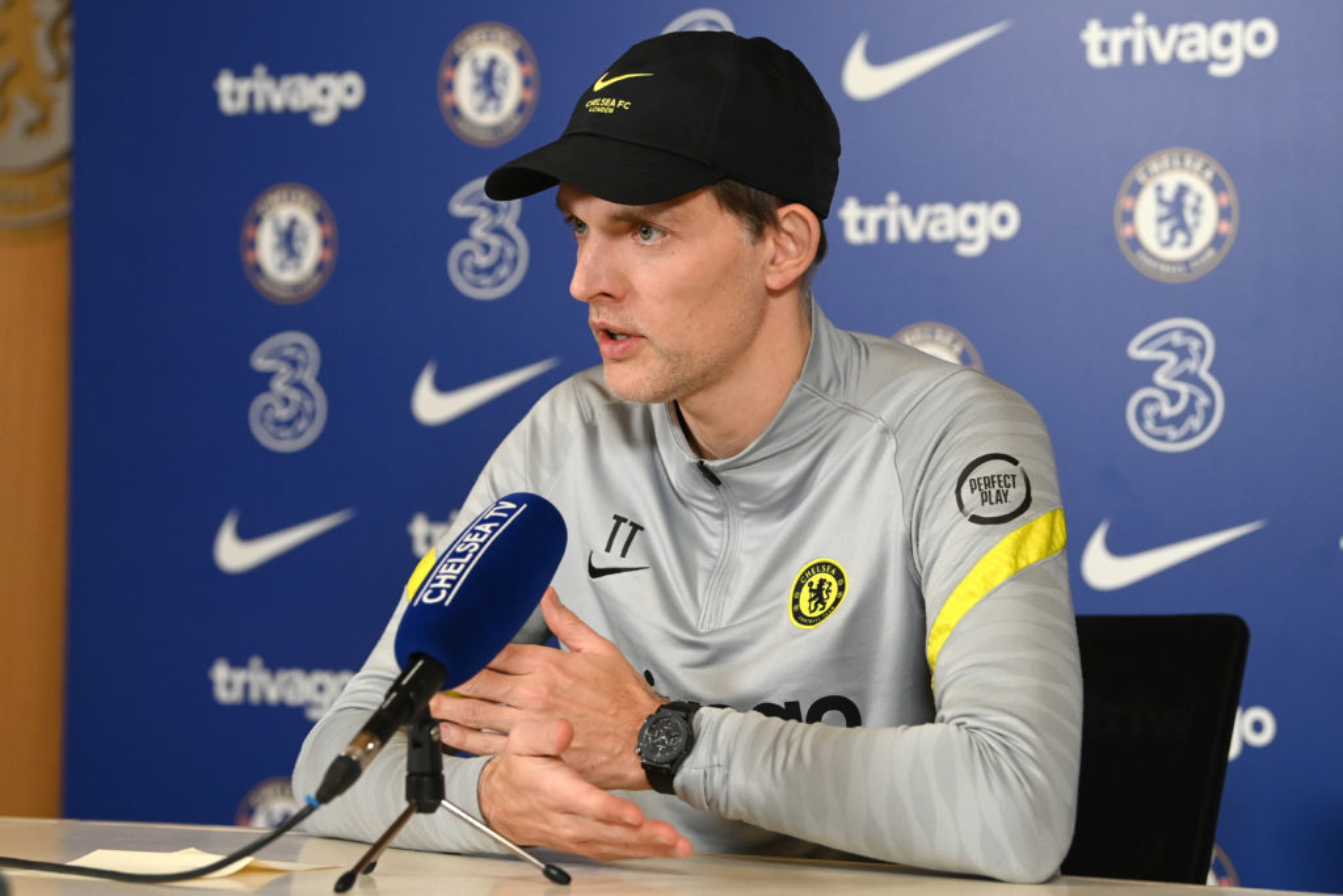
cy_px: 448
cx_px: 672
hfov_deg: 18.6
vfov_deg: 12.5
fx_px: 4104
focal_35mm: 110
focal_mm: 110
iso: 2500
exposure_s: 1/400
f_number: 4
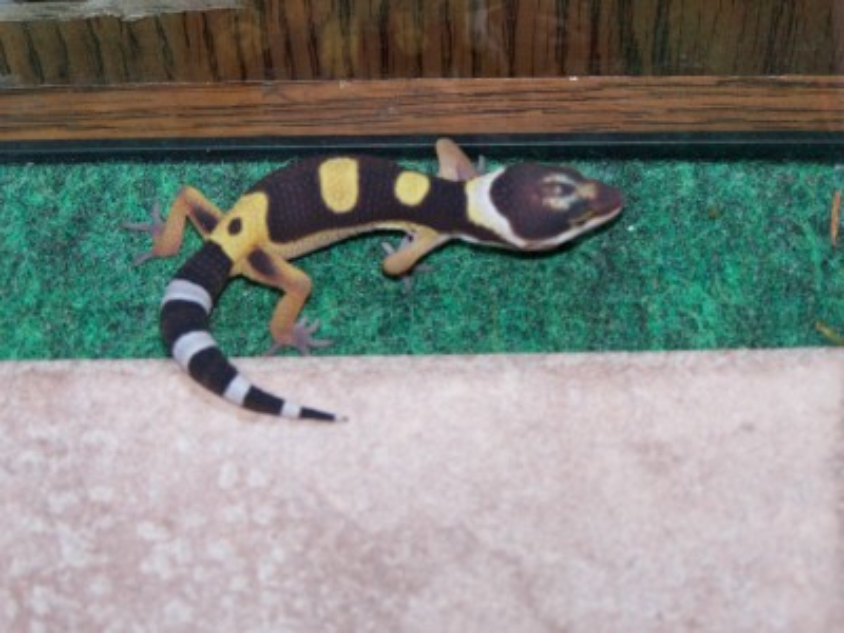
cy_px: 316
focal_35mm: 128
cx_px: 422
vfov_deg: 11.6
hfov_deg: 15.4
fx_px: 3121
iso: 140
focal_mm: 21.2
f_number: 3.2
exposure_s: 1/100
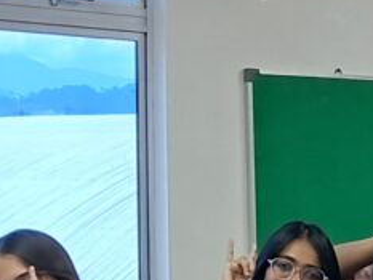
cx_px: 741
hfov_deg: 10.3
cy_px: 522
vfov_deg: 8.0
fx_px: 1919
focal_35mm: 178
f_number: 1.8
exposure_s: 1/50
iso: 125
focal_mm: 4
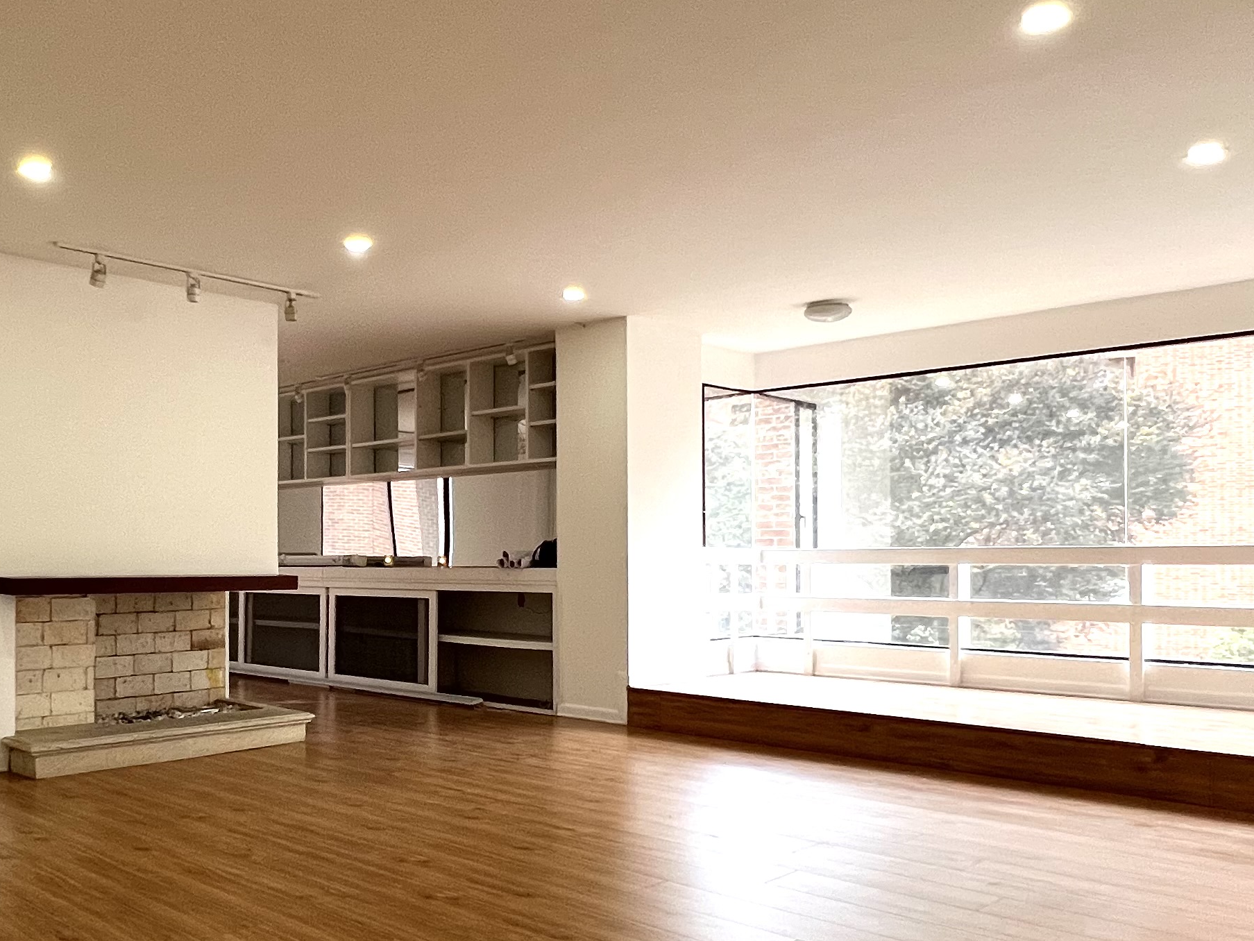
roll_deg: -0.6
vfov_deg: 48.1
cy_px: 543
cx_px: 323
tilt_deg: +0.0
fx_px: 1051
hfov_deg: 58.6
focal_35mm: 29
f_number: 1.8
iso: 200
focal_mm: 1.57
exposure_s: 1/120
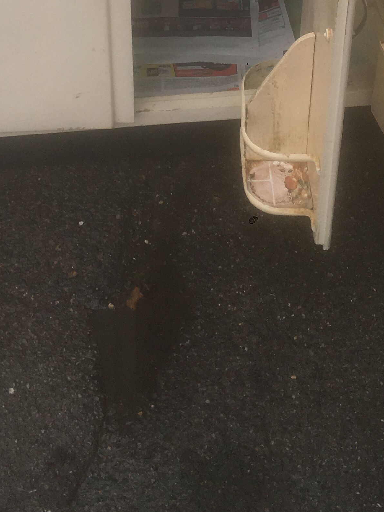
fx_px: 1095
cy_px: -96
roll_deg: -0.6
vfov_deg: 24.0
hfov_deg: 19.9
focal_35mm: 74
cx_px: 162
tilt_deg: -33.8
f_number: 2.2
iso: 25
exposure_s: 1/364
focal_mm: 4.15
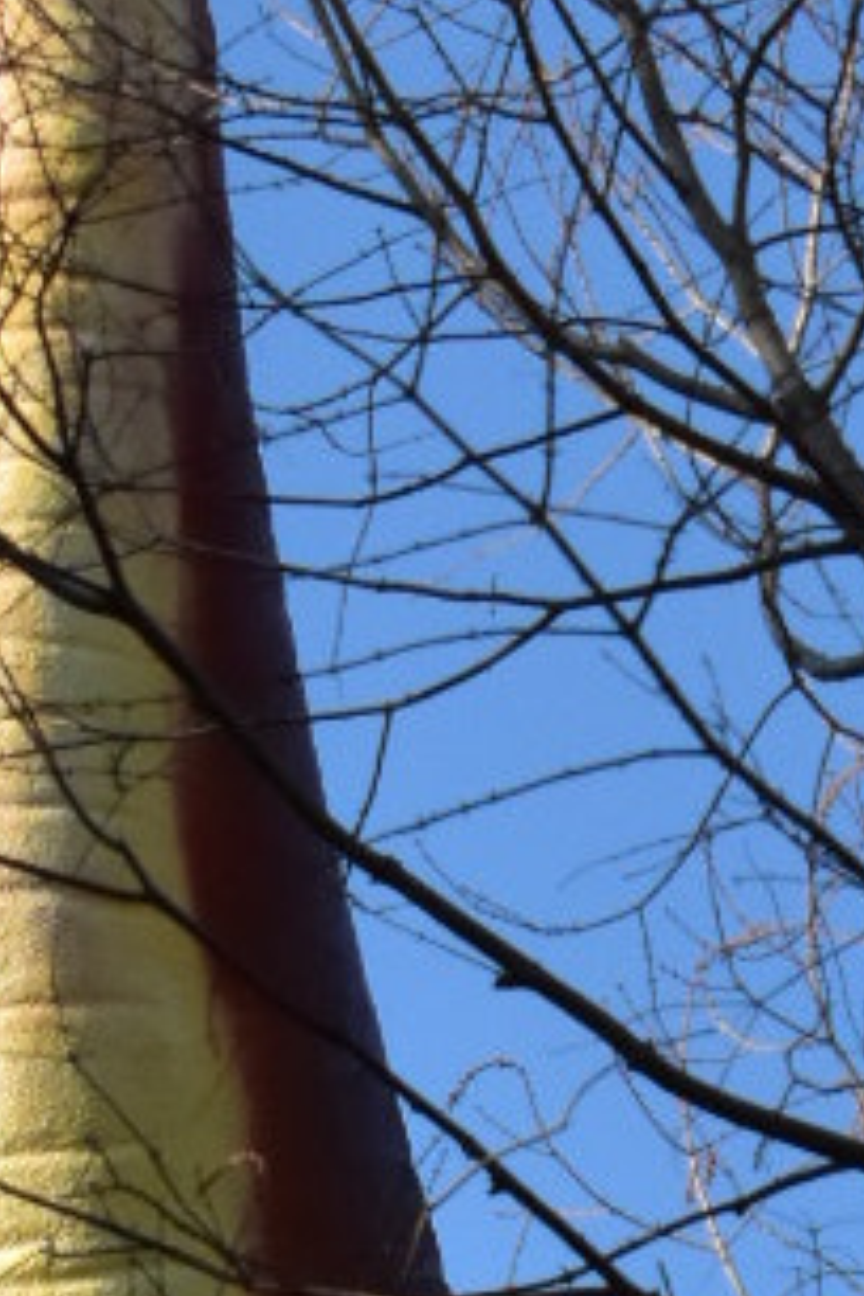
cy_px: 1216
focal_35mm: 318
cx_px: 1279
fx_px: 11447
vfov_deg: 6.5
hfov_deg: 4.3
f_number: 8
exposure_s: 1/2500
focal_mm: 40
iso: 1000
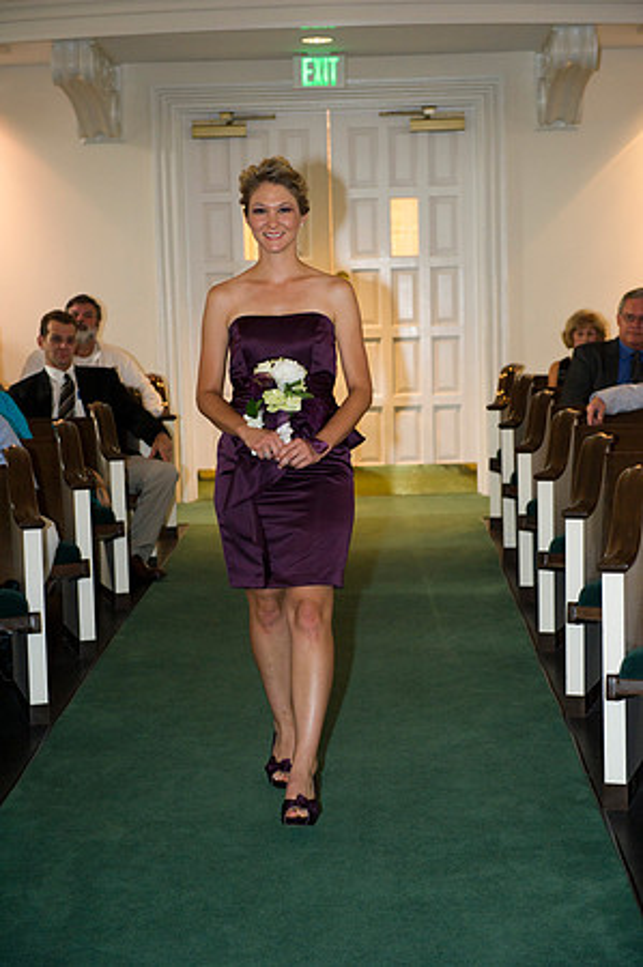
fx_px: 1880
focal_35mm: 70
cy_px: 484
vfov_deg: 28.9
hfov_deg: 19.4
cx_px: 322
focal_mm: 70
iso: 1600
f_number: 3.5
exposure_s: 1/80
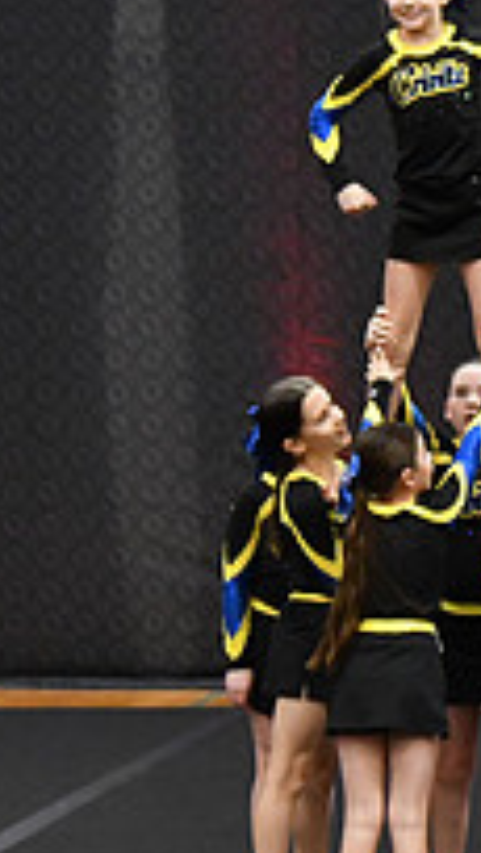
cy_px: 420
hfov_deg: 3.8
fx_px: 7085
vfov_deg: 6.9
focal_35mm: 313
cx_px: 1184
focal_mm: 70
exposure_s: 1/800
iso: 5000
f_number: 2.8
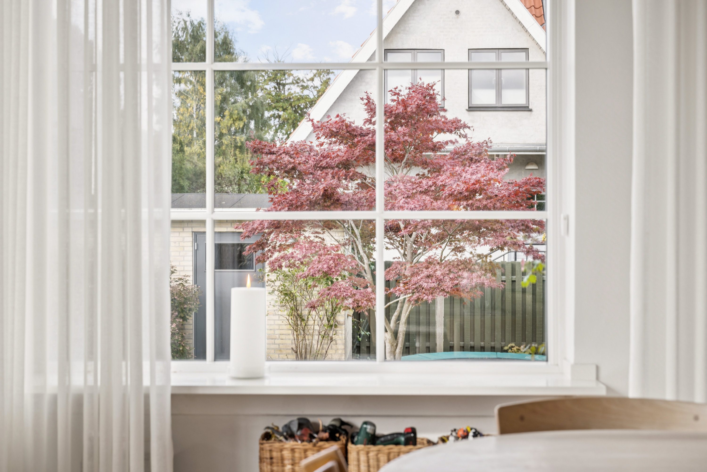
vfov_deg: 22.6
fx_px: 1178
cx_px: 354
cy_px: 236
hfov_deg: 33.4
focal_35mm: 60
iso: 160
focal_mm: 60
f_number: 6.3
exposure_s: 1/160
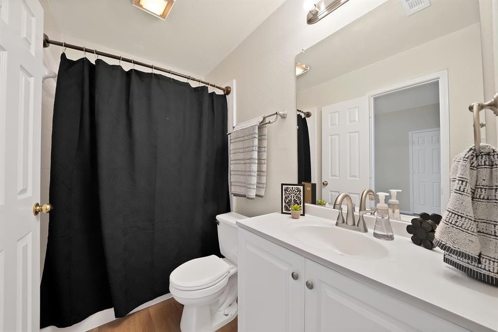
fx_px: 166
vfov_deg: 90.1
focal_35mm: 12
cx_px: 249
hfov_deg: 112.6
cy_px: 166
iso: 640
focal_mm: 12
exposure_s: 1/2.5
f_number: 9
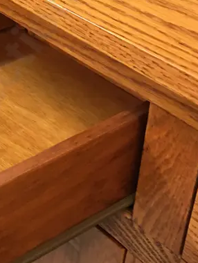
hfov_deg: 17.9
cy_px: 146
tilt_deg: -37.4
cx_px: -48
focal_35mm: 78
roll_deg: +5.0
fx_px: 595
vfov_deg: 25.0
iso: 100
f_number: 2.2
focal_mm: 4.15
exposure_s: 1/17
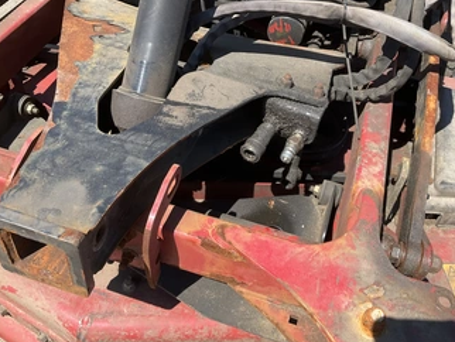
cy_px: 154
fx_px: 474
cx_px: 243
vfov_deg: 39.7
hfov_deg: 51.3
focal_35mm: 36
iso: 25
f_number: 1.8
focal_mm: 3
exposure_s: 1/962
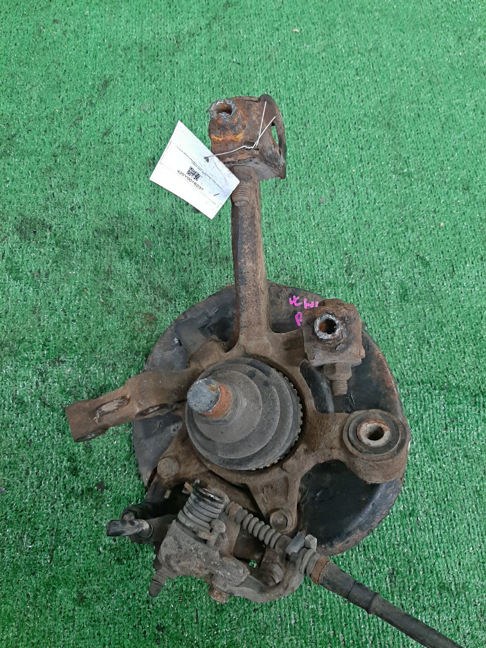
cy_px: 324
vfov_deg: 67.3
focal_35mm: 26
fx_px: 487
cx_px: 243
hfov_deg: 53.1
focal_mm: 3.93
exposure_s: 1/50
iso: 177
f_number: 1.7
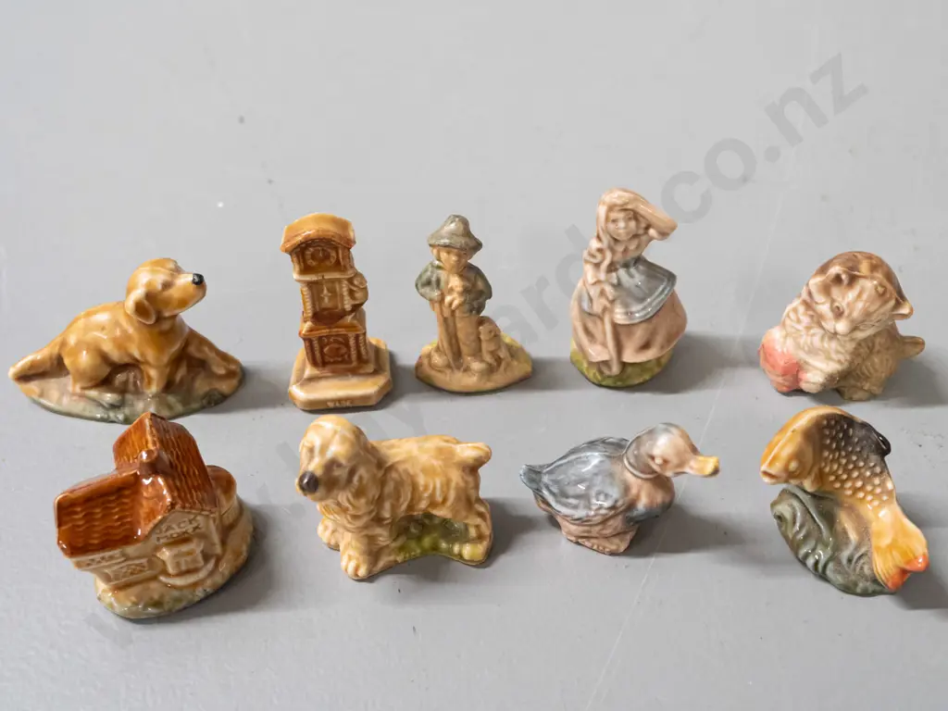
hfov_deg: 41.2
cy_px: 356
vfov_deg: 31.5
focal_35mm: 46
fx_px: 1260
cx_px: 474
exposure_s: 1/50
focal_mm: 23
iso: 3200
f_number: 5.6
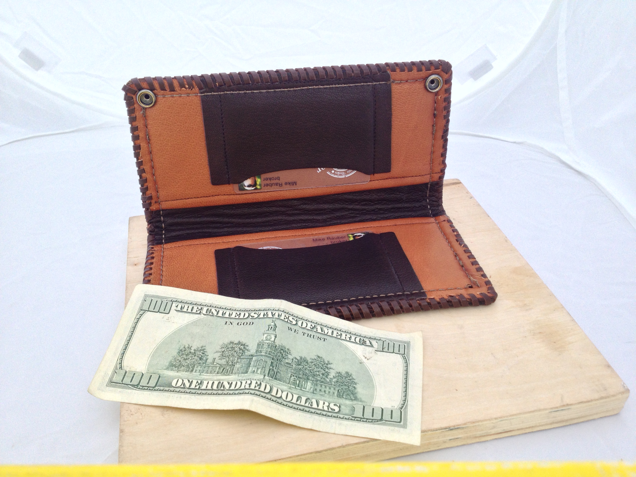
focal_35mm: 35
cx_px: 318
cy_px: 238
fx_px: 643
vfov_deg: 40.7
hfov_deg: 52.6
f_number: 2.4
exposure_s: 1/250
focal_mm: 4.28
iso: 50
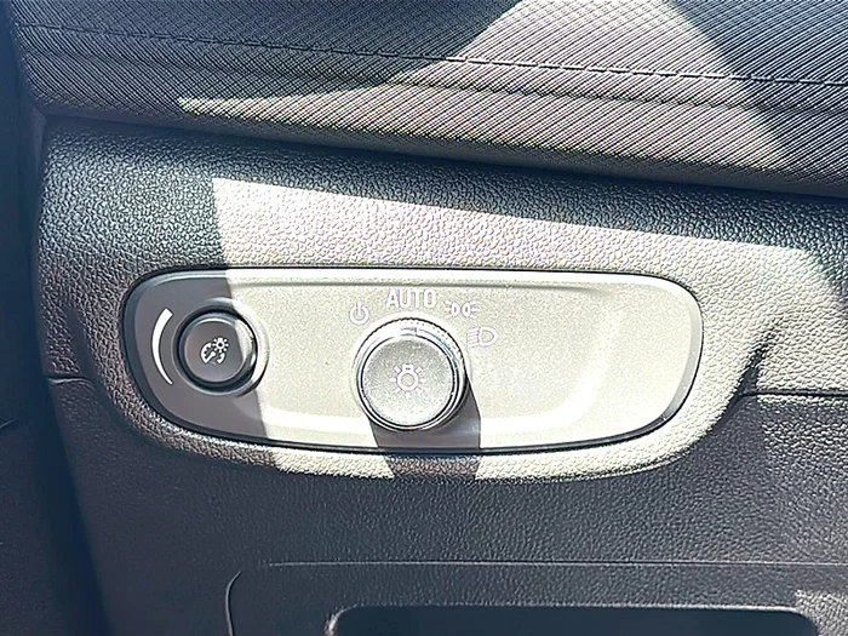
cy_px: 318
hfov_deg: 38.9
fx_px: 1200
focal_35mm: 49
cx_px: 424
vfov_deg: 29.7
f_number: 1.78
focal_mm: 6.86
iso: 64
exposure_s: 1/187
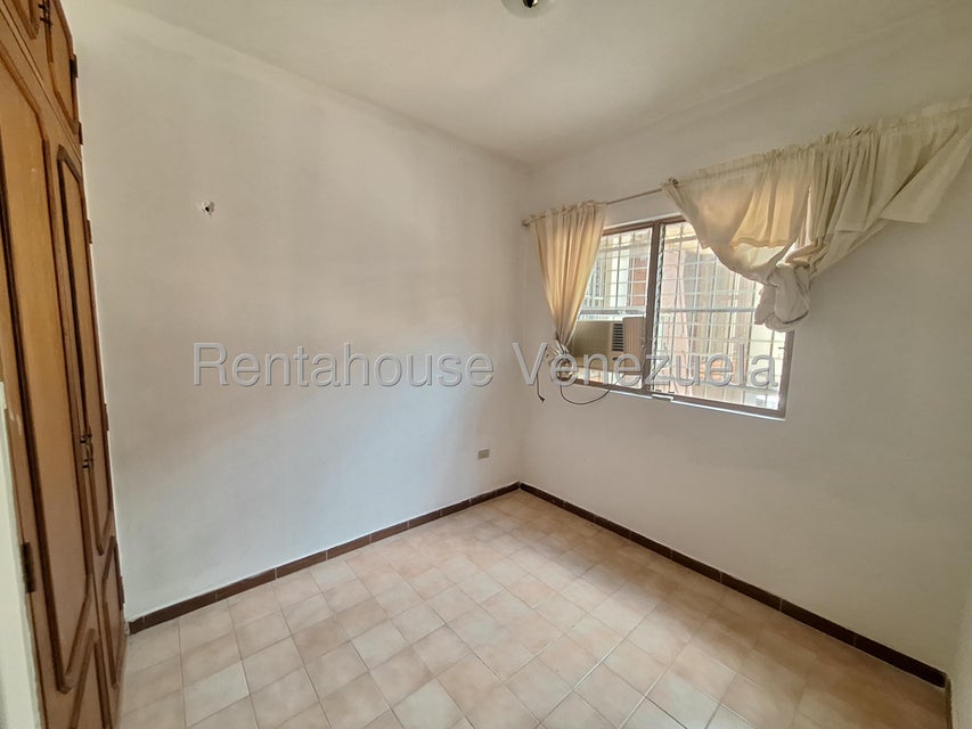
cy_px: 364
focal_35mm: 13
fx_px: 365
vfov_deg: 89.9
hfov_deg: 106.2
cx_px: 486
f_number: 2.2
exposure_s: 1/40
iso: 160
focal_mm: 1.74
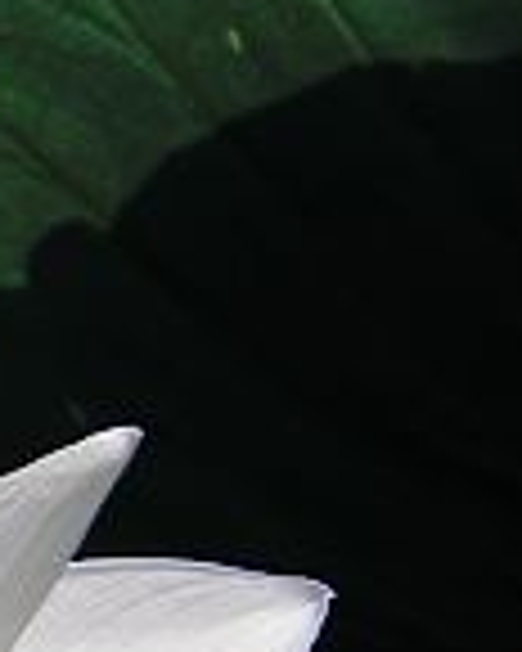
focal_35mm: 1628
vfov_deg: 1.2
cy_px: 1147
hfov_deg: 1.0
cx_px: -652
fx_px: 31439
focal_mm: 53.7
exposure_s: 1/500
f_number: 5
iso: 64
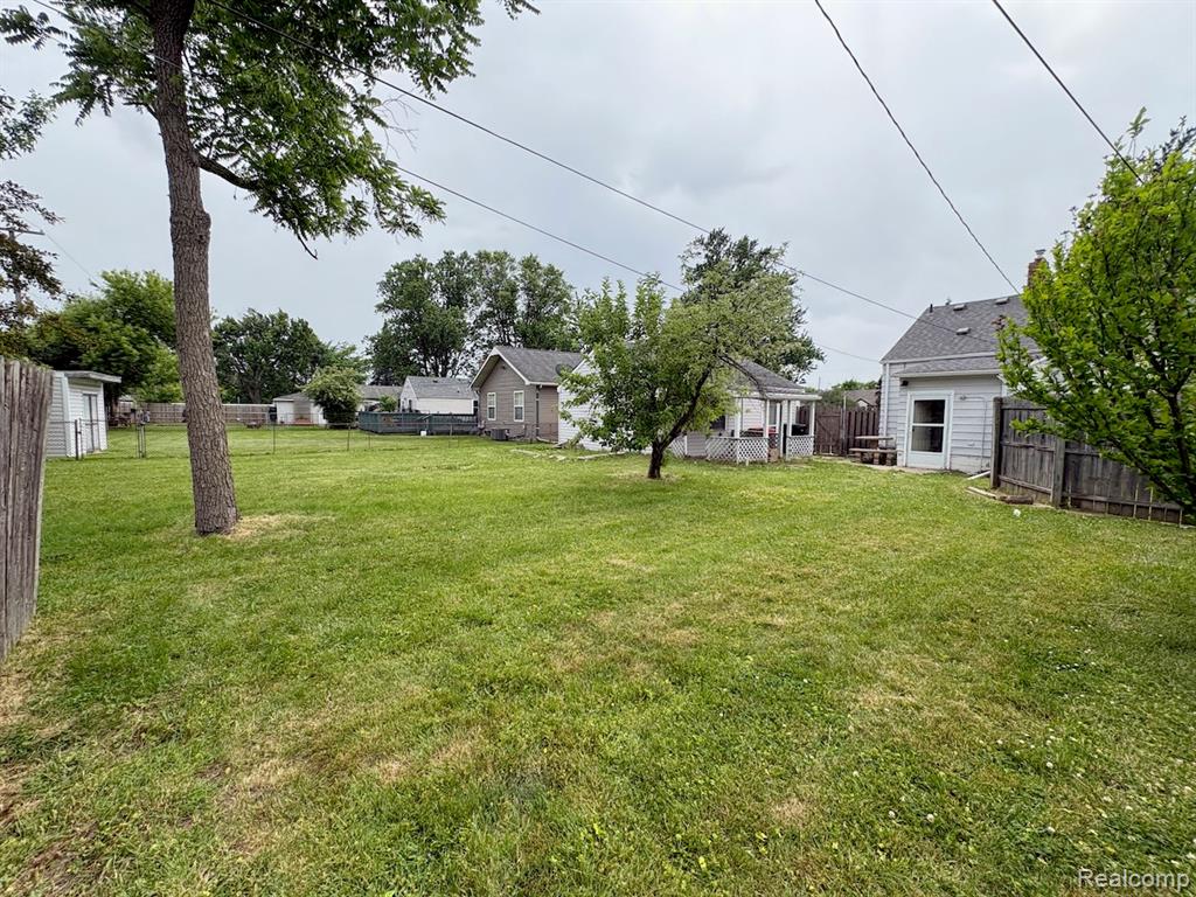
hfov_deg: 102.1
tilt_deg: -4.4
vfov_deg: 85.7
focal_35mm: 14
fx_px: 484
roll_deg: -0.7
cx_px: 598
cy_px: 448
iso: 50
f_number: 2.2
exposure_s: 1/1020
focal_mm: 2.22
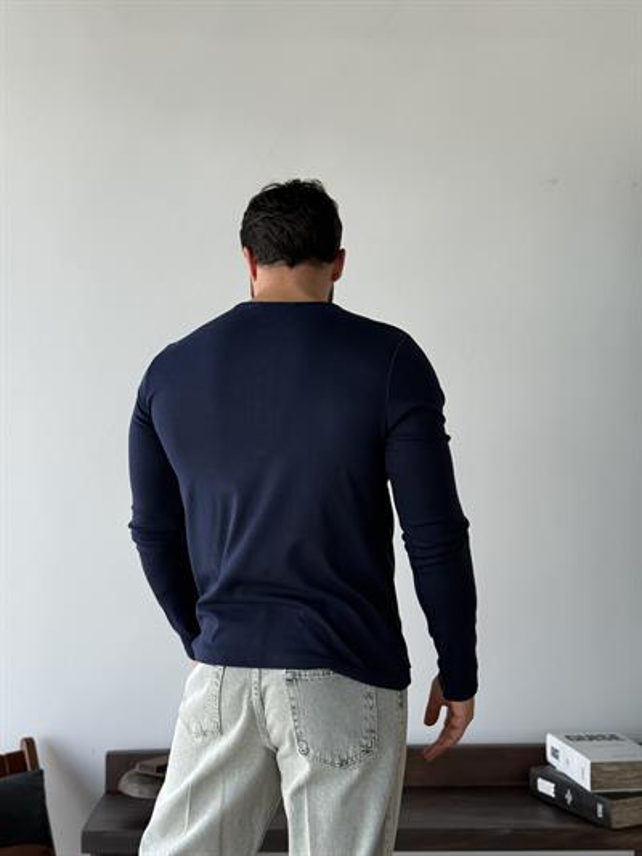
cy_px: 428
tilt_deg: +2.0
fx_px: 1186
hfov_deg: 30.3
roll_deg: +0.1
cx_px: 321
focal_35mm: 48
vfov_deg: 39.6
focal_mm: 6.76
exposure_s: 1/340
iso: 64
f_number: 1.78
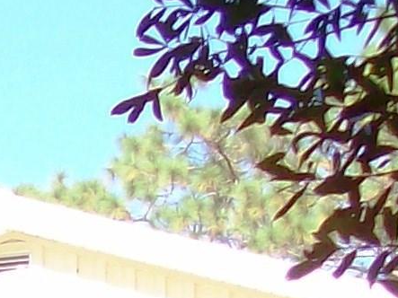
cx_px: -444
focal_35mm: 209
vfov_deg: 6.8
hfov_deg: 8.8
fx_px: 2402
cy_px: 688
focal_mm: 6
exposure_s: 1/314
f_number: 2.7
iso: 80
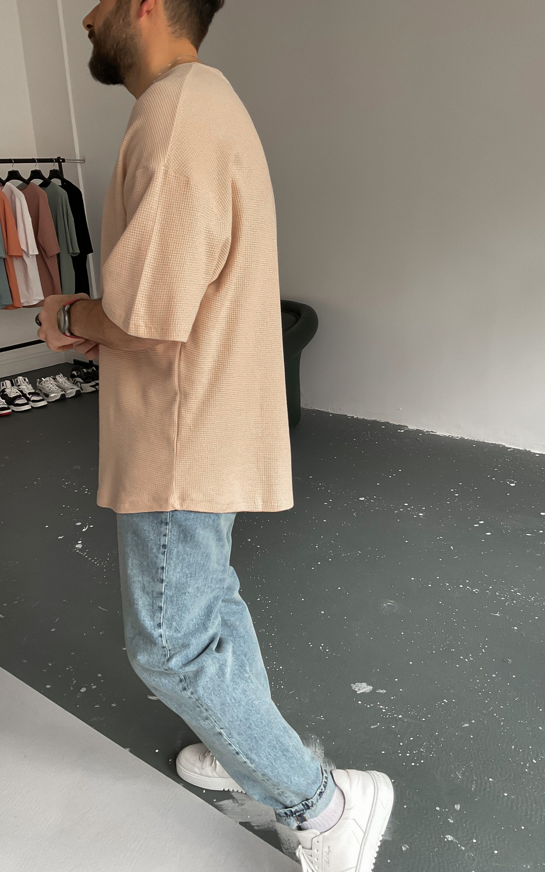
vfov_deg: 61.2
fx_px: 737
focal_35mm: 31
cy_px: 434
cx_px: 279
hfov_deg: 40.6
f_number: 1.8
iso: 125
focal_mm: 3
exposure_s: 1/60
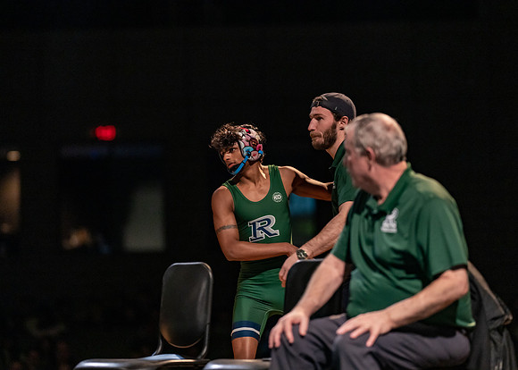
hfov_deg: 14.2
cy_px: 185
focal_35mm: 141
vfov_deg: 10.2
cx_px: 259
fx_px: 2081
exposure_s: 1/400
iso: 2500
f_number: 1.8
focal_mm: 135
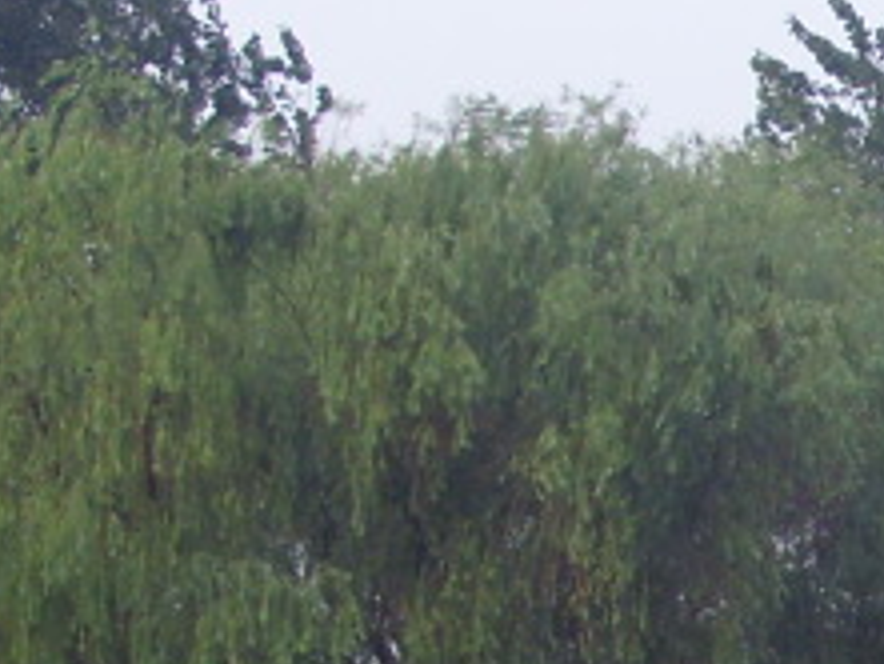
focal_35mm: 167
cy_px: 1004
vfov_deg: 8.7
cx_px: 1612
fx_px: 4267
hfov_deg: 11.0
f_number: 3.5
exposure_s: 1/250
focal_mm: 6
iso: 80
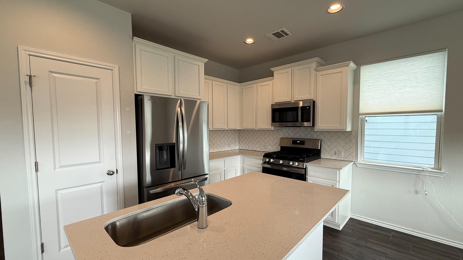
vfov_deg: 67.0
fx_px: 196
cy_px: 137
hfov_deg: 99.3
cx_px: 241
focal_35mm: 16
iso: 125
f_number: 2.2
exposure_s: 1/120
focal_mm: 2.22
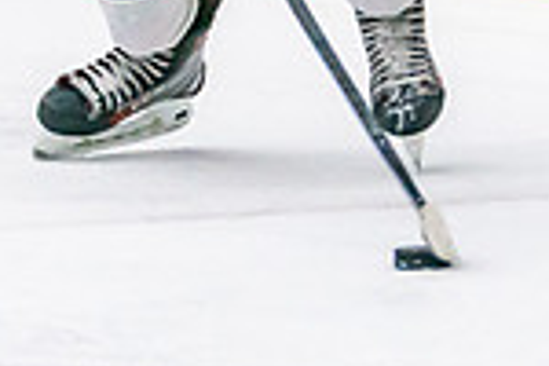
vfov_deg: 2.0
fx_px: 10369
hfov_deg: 3.0
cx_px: 288
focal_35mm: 680
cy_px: -137
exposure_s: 1/1250
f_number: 2.8
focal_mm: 127
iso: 3200
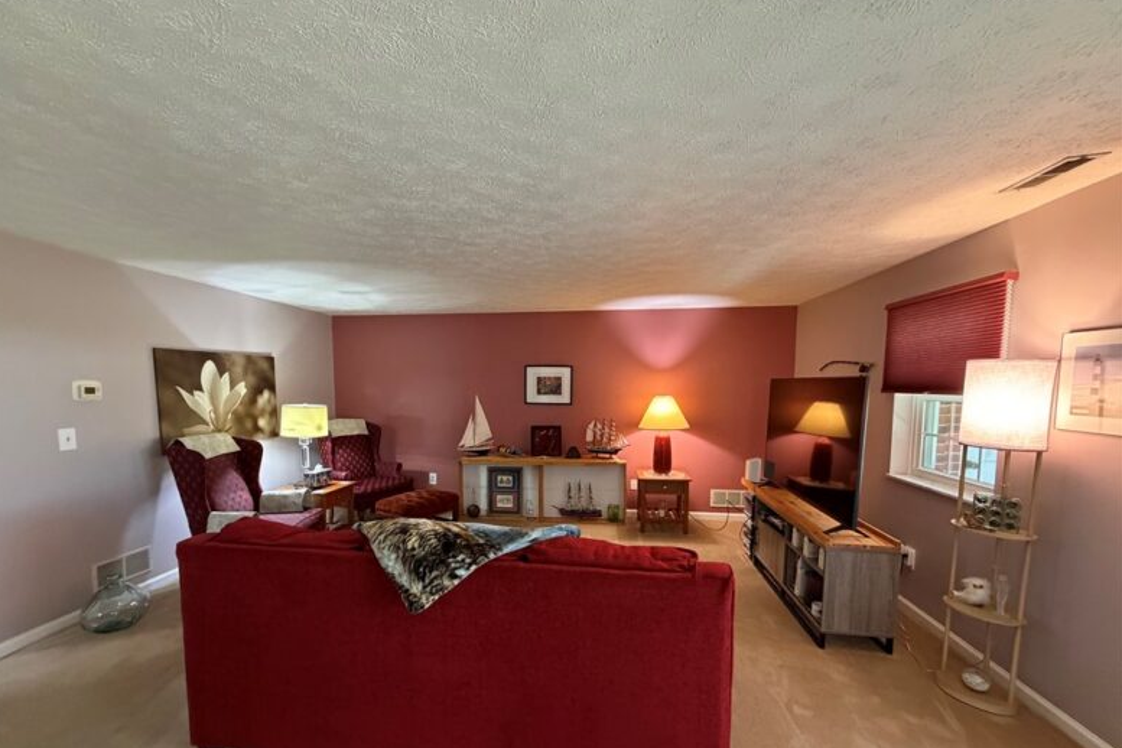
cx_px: 546
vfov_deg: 76.9
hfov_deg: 100.4
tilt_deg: -5.3
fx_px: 467
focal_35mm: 15
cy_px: 425
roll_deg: +0.5
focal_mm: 2.22
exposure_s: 1/60
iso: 640
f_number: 2.2
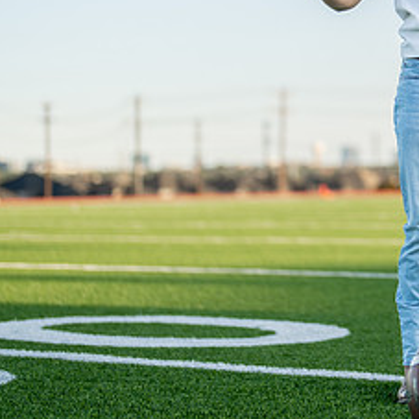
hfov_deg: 14.1
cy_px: 90
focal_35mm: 121
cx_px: 471
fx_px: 1657
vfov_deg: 14.3
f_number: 1.2
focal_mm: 50
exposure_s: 1/2500
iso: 100
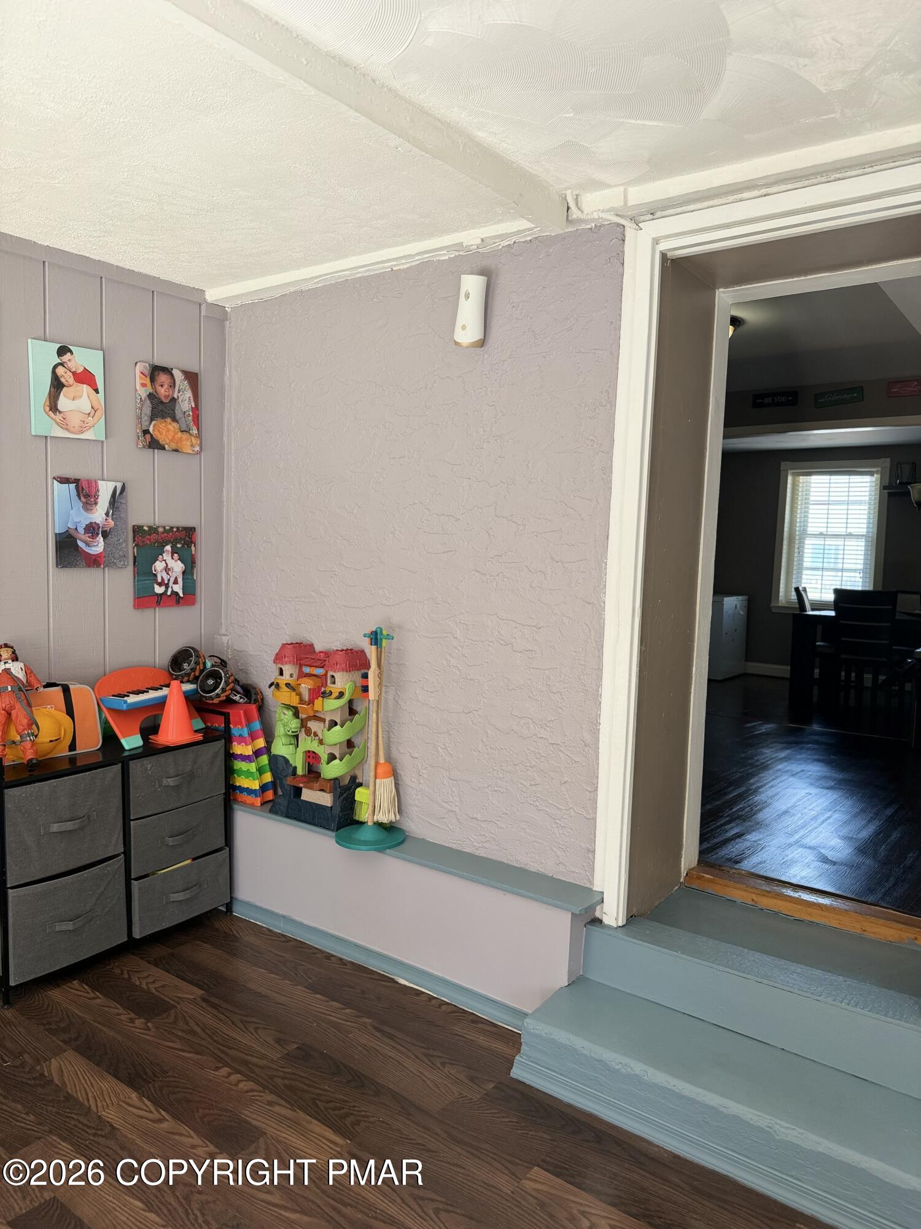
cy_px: 614
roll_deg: -2.3
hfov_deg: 56.8
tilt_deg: -2.7
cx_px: 460
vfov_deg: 71.6
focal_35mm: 24
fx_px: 851
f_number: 1.78
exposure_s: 1/121
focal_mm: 6.76
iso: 80
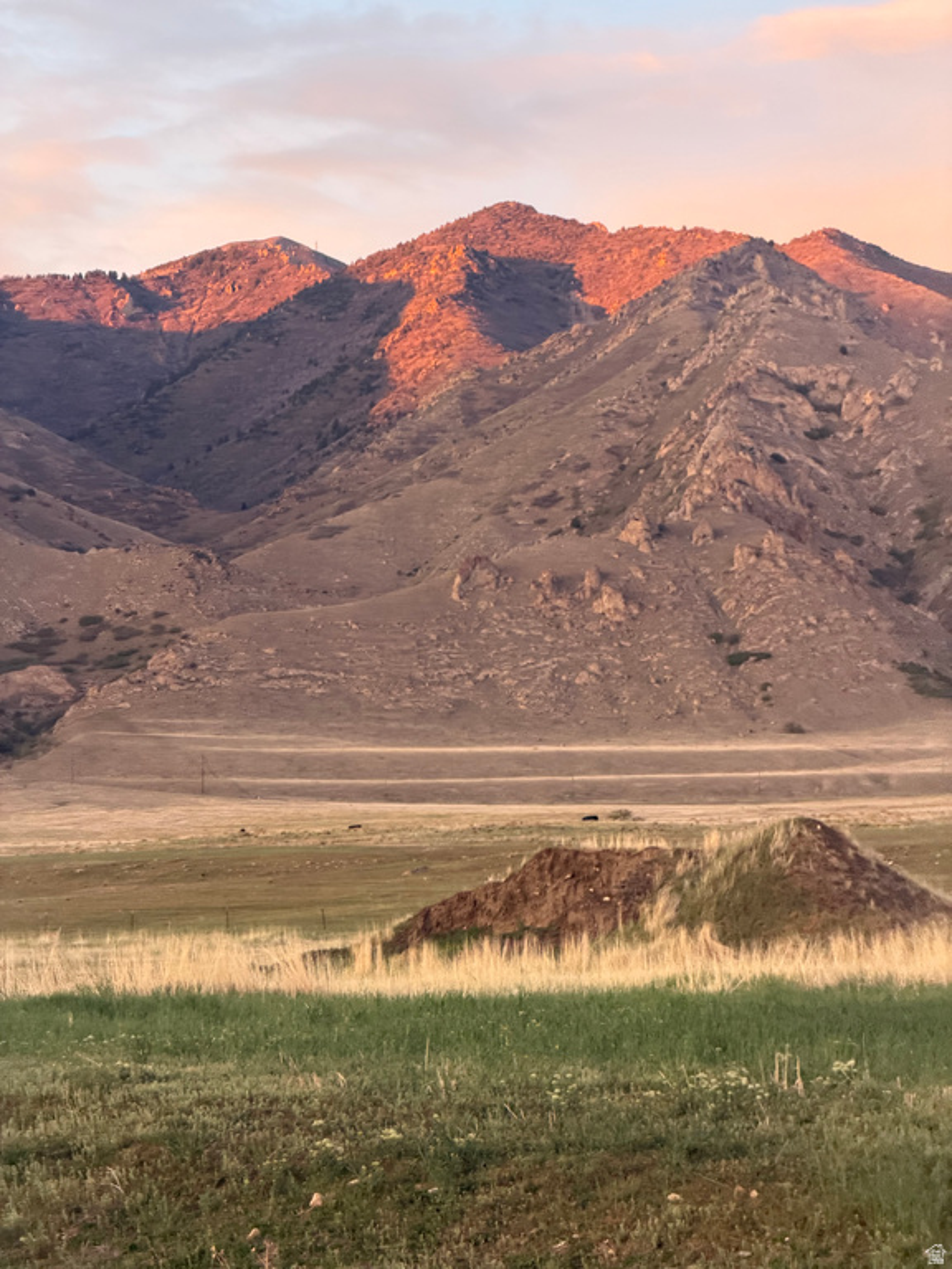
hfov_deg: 14.8
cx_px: 476
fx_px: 3667
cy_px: 634
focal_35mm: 100
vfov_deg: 19.6
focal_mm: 16.89
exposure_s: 1/121
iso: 250
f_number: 2.8
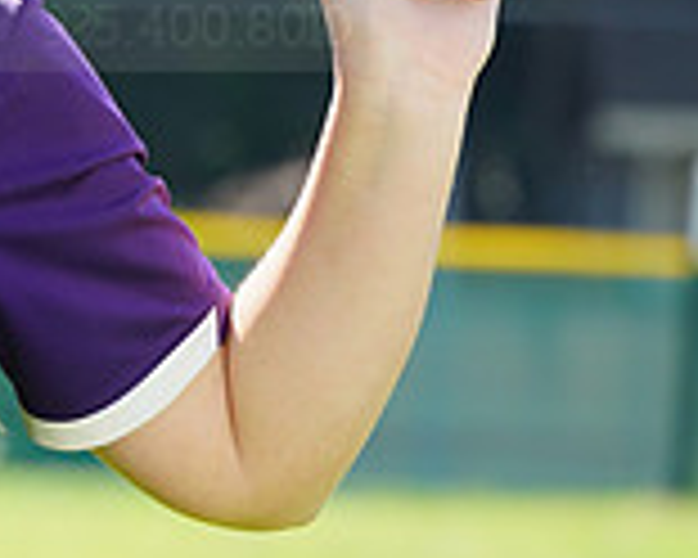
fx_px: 19233
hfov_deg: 2.1
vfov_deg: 1.7
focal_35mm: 931
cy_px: -63
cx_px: -504
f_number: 10
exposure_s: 1/125
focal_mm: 265
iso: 200
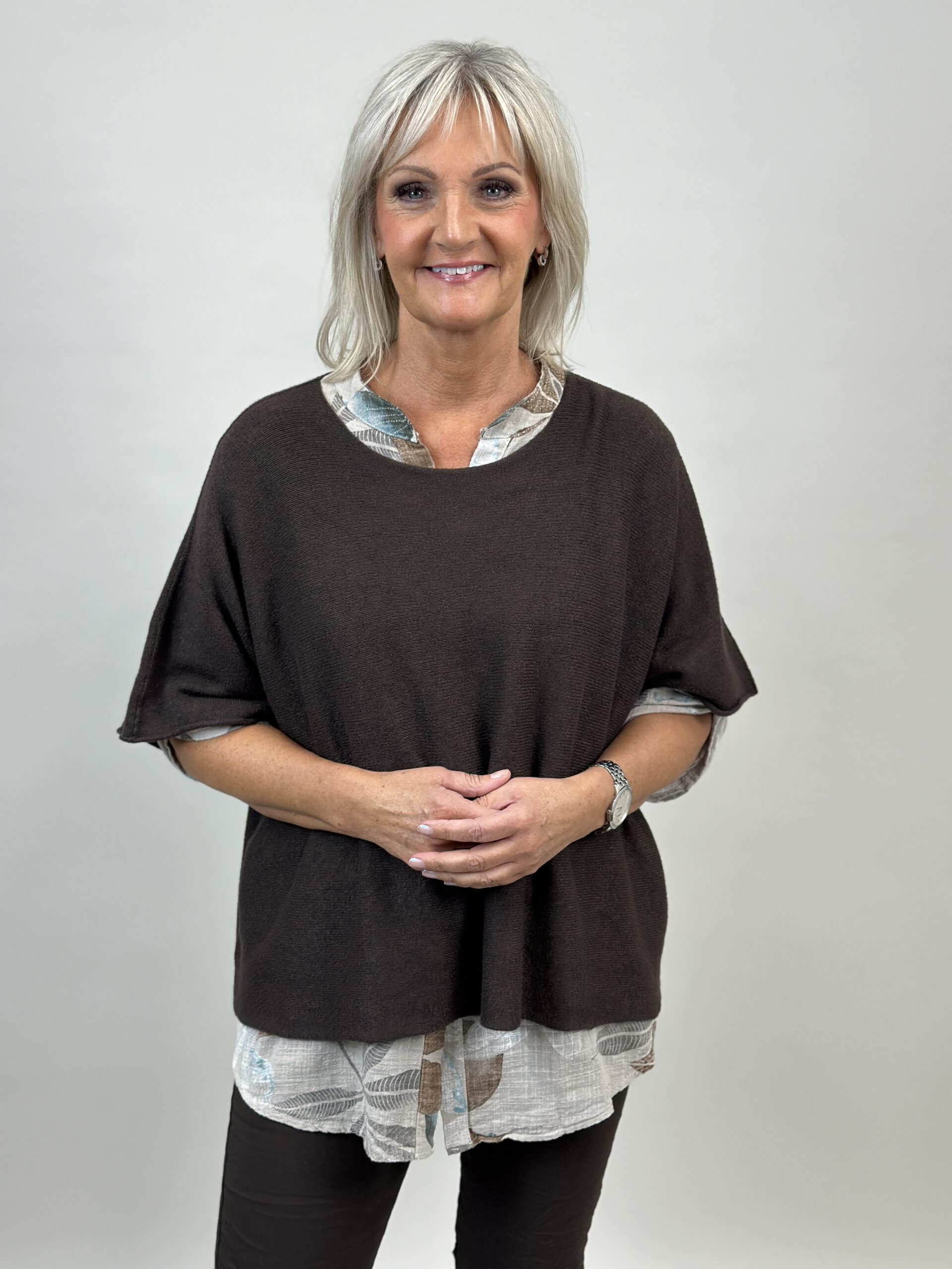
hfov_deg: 30.3
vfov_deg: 39.7
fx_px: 1760
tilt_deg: -9.9
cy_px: 634
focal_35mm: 48
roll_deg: -1.2
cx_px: 476
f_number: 1.78
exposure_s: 1/100
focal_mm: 6.86
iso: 125
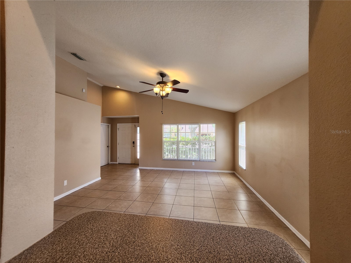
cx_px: 176
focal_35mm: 13
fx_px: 132
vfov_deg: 89.9
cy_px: 132
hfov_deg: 106.2
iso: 80
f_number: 2.2
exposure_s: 1/60
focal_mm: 1.74
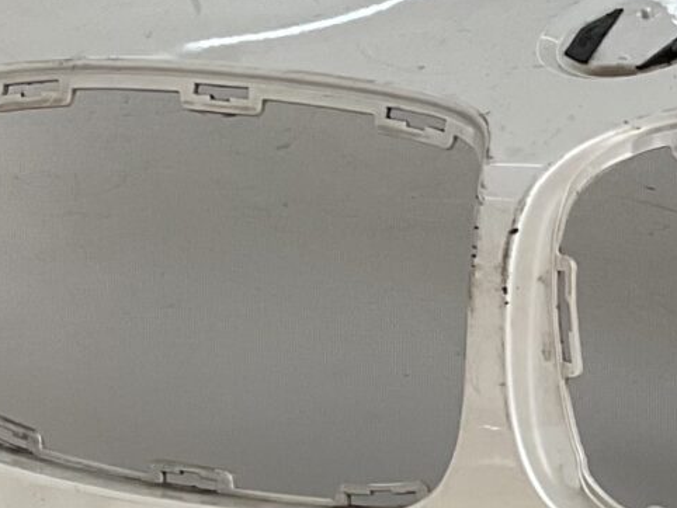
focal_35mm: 154
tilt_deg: -9.6
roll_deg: -2.6
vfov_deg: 9.6
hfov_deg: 11.9
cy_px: 464
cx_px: 1198
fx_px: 3013
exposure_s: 1/642
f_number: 1.8
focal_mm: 3
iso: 16
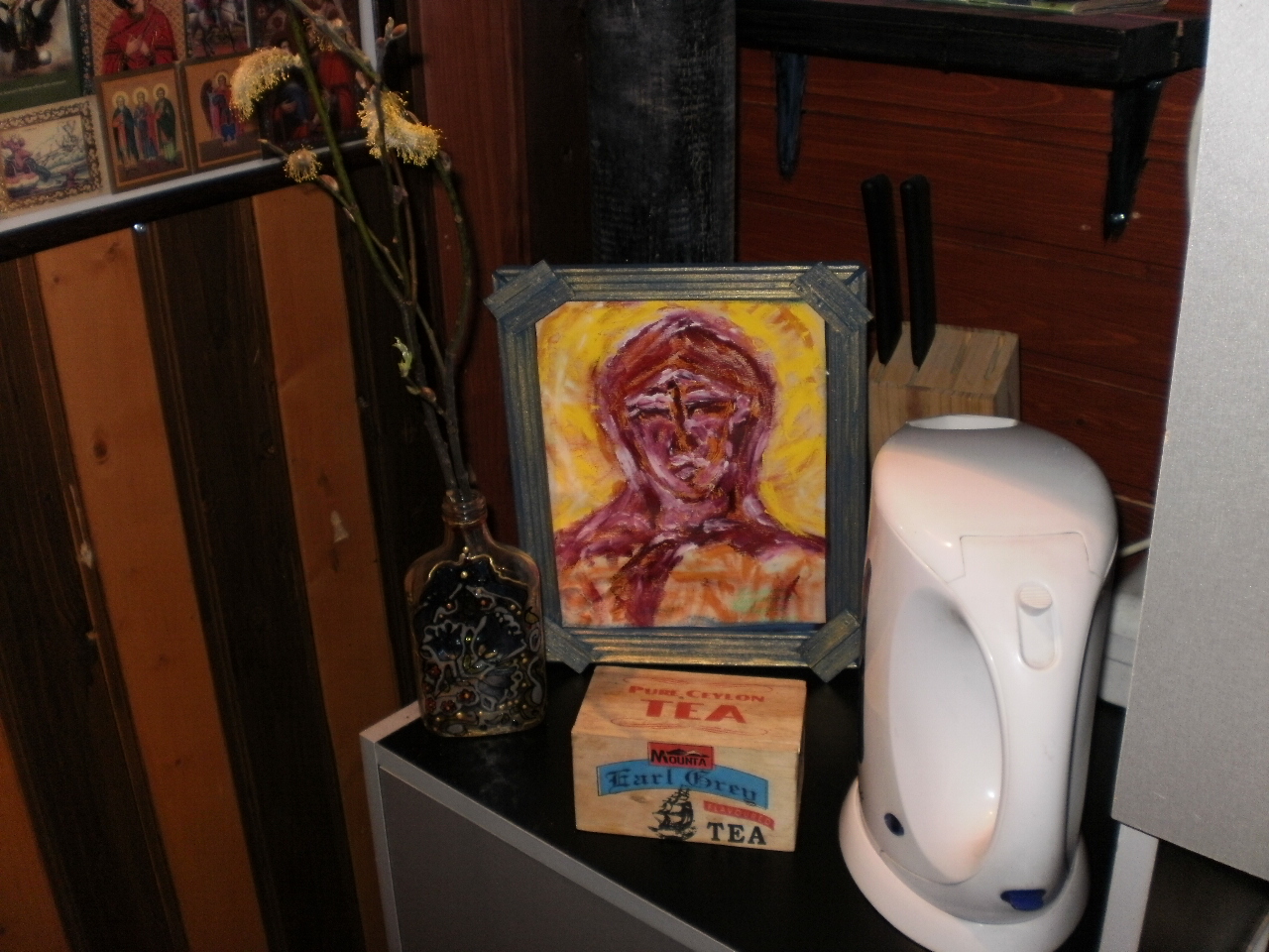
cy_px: 476
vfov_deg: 37.7
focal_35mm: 38
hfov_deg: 49.0
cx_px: 634
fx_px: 1393
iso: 125
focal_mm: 6.3
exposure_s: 1/30
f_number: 3.1
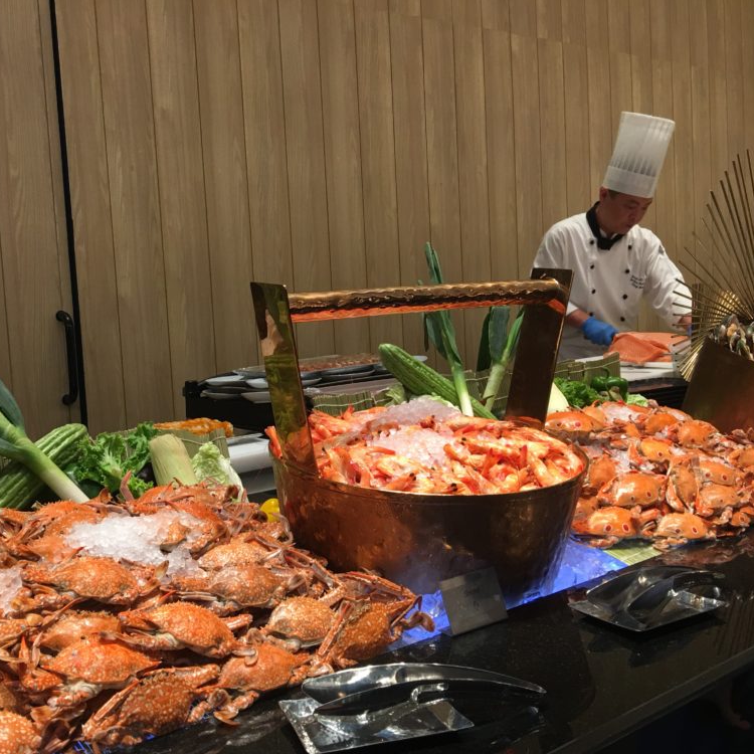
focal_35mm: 35
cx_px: 249
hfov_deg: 46.5
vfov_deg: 47.2
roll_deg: +2.8
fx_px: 863
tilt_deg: -5.5
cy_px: 384
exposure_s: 1/33
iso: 50
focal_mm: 4.15
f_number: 2.2
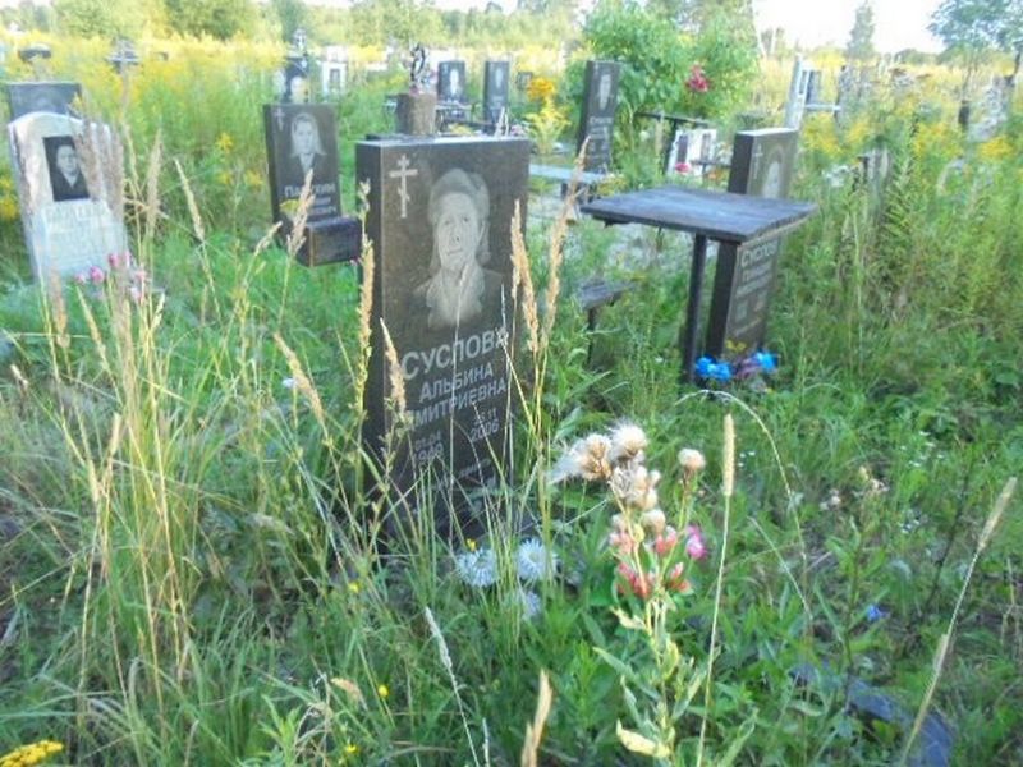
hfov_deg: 67.3
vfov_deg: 53.1
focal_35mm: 26
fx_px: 768
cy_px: 384
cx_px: 512
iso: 400
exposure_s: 1/200
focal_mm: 4.6
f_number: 3.5
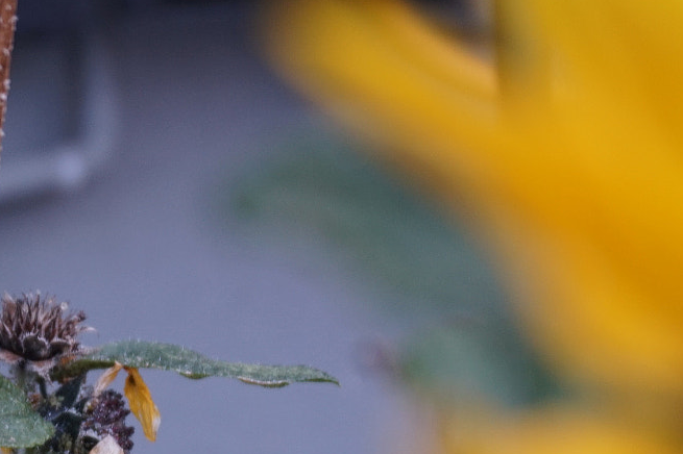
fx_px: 2014
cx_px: 138
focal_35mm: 106
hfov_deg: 19.1
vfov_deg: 12.7
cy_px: 498
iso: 250
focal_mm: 29
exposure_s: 1/60
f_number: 4.5
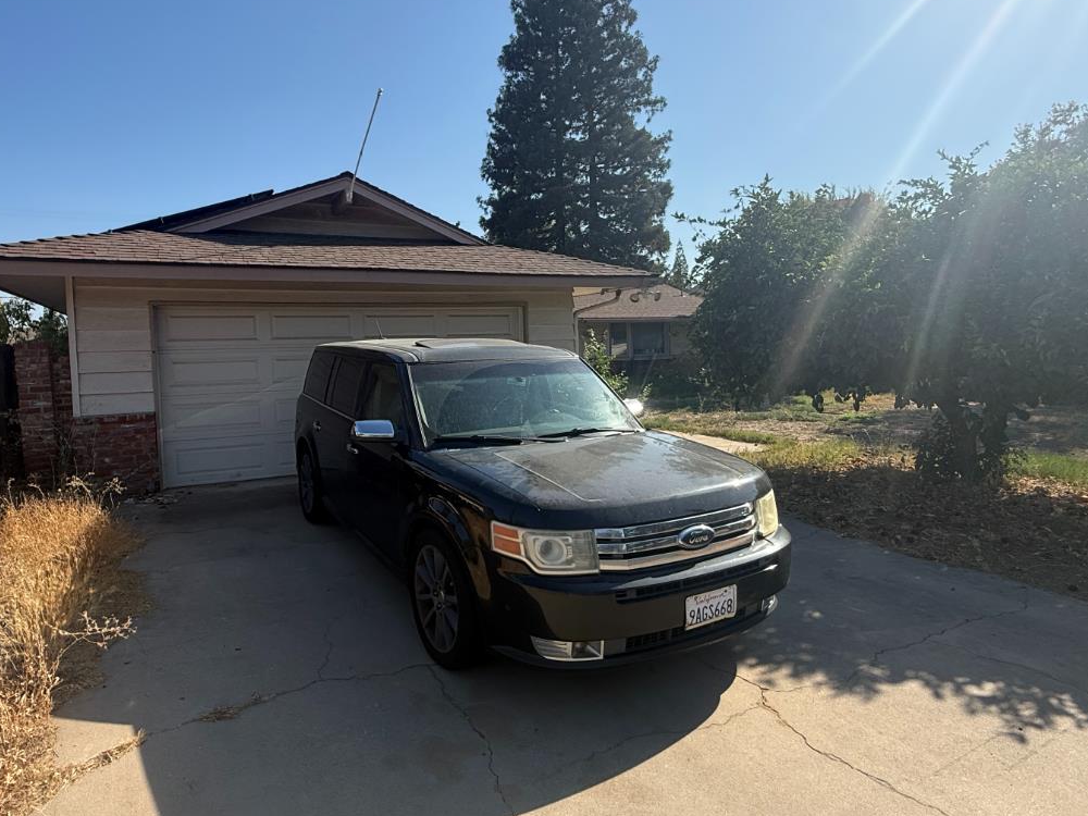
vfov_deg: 63.4
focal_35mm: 21
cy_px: 387
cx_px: 475
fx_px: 660
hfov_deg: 78.6
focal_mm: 2.22
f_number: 2.2
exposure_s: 1/1399
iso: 64
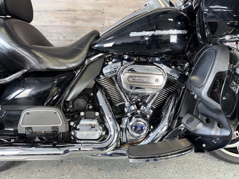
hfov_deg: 71.6
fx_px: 166
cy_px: 90
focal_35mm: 24
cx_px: 120
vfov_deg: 56.8
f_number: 1.78
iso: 64
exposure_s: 1/16
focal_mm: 6.76
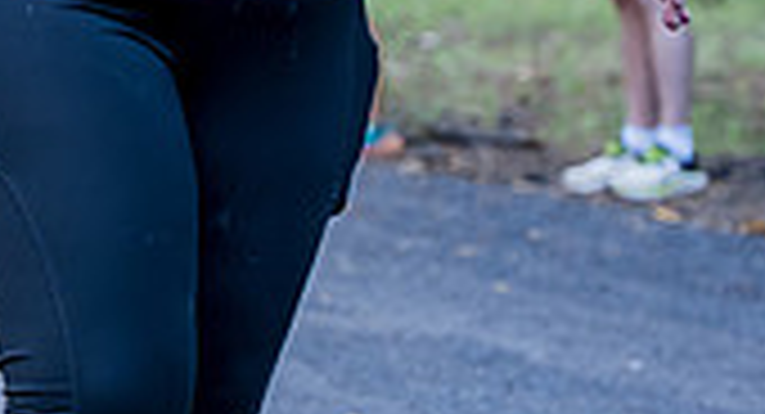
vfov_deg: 6.0
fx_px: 3920
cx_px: -414
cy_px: 145
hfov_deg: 10.7
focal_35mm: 195
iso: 400
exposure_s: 1/200
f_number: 3.2
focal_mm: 53.9
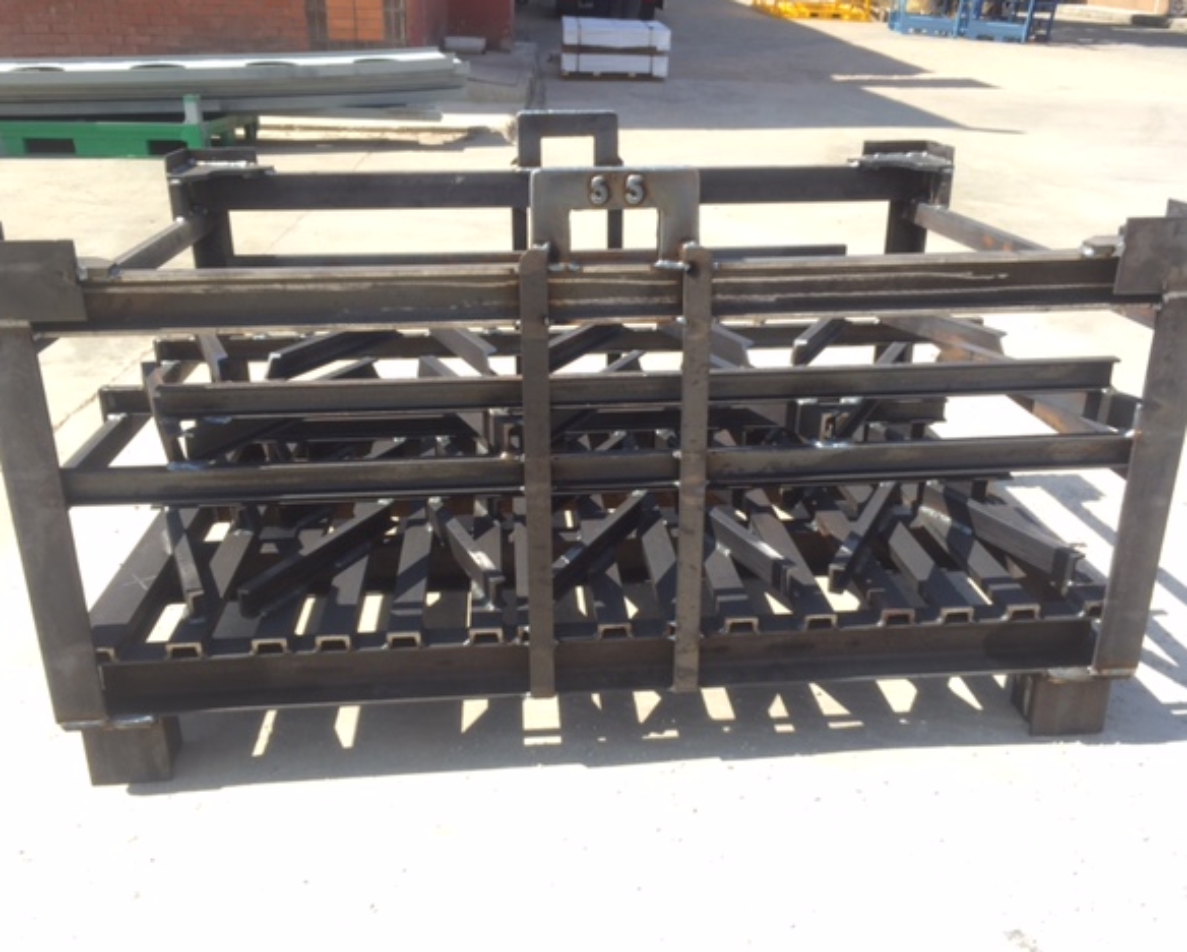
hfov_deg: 57.1
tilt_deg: -25.8
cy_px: 478
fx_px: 1090
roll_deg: -2.7
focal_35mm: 31
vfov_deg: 47.2
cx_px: 589
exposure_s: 1/648
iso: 32
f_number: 2.2
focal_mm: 4.15
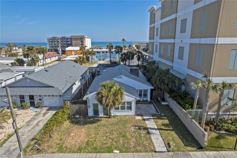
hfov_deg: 78.6
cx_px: 118
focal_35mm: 22
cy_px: 79
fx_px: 145
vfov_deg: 57.2
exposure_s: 1/2500
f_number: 2.8
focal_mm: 8.38
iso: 100
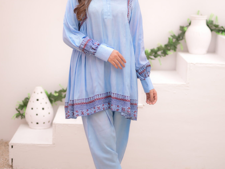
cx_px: 116
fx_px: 591
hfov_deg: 21.5
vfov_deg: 16.1
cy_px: 36
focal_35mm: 91
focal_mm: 50
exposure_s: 1/640
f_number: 1.8
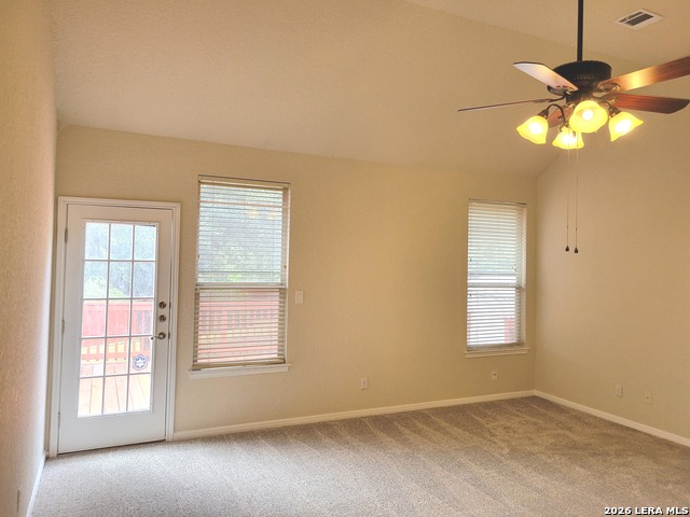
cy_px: 258
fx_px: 518
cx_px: 345
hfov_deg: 67.3
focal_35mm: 26
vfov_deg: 53.1
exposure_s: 1/120
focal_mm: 5.4
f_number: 1.8
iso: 200
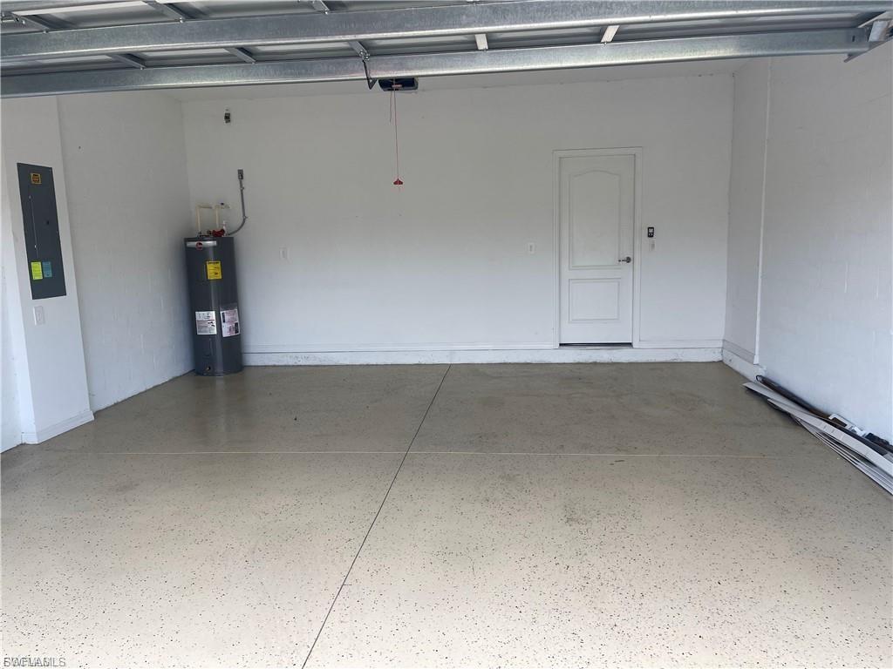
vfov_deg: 53.1
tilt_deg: -9.3
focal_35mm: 26
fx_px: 671
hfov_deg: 67.3
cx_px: 446
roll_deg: +1.8
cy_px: 334
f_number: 1.6
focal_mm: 5.1
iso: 32
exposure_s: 1/533
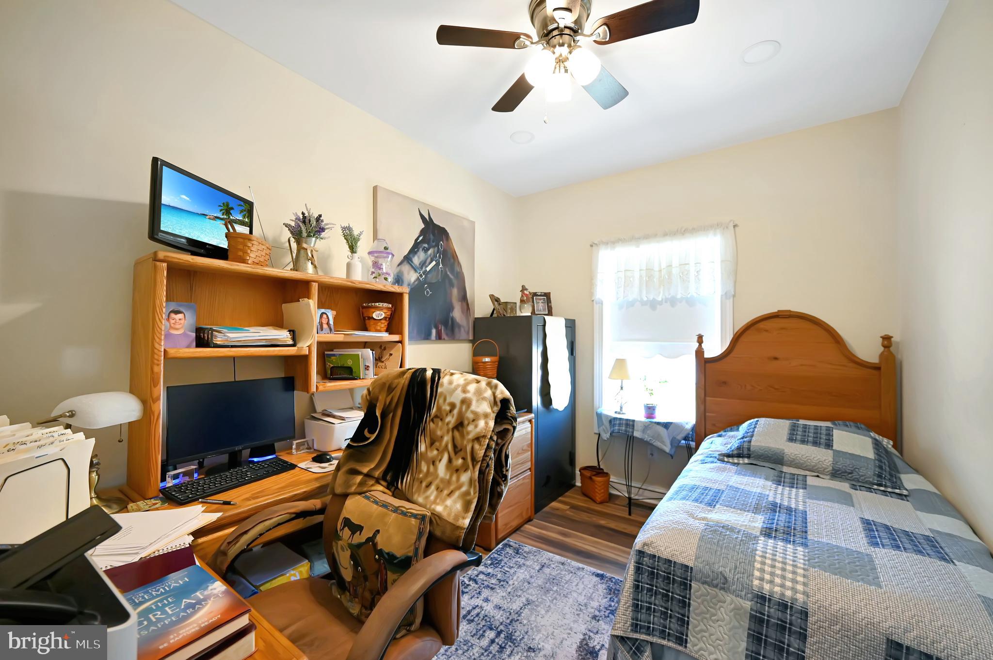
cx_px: 496
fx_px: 386
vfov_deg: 81.1
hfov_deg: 104.3
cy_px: 330
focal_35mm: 14
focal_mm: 14
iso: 2200
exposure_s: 1/125
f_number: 4
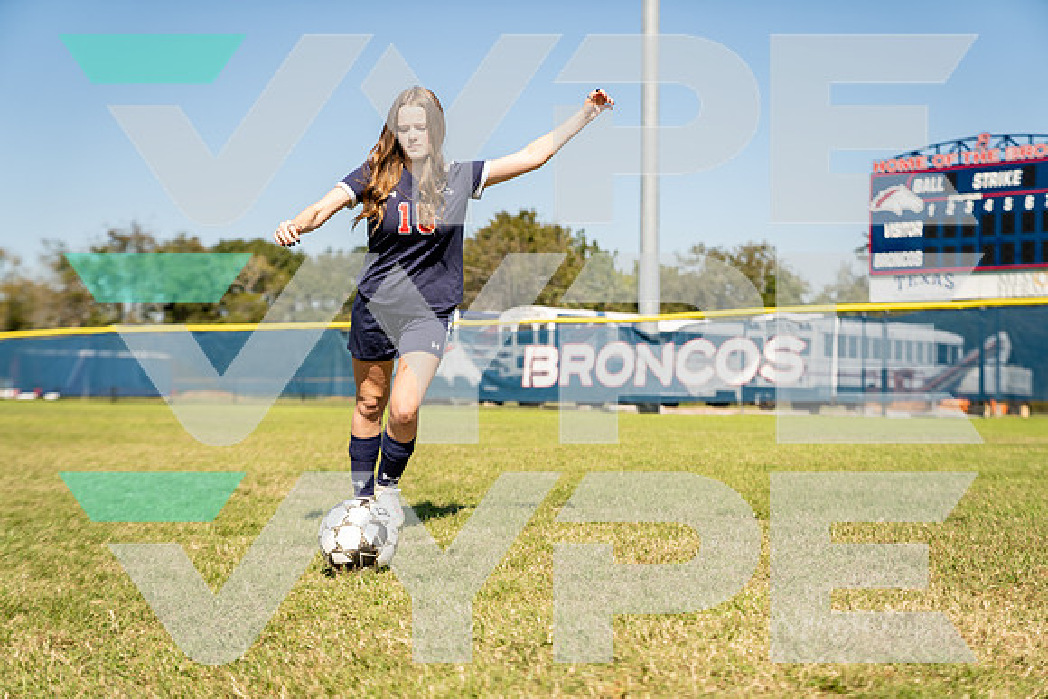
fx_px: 1747
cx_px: 524
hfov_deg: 33.4
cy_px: 350
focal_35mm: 60
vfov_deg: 22.6
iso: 100
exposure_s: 1/1000
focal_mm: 60
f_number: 2.8
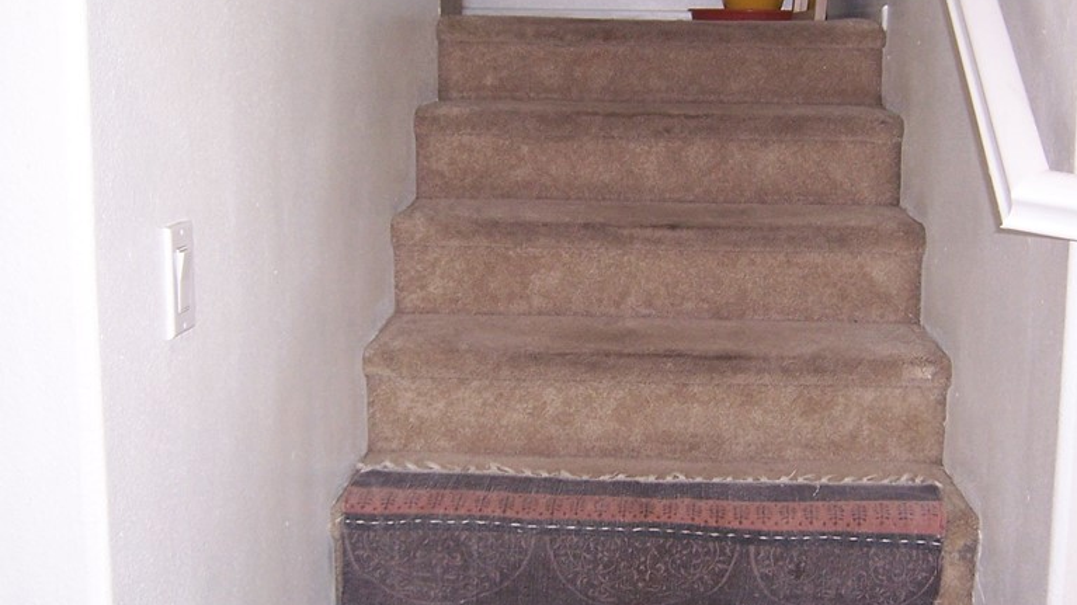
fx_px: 1370
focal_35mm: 48
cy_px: 250
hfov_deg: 42.8
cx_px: 618
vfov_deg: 24.9
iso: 140
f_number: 2.8
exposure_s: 1/60
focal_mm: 5.5
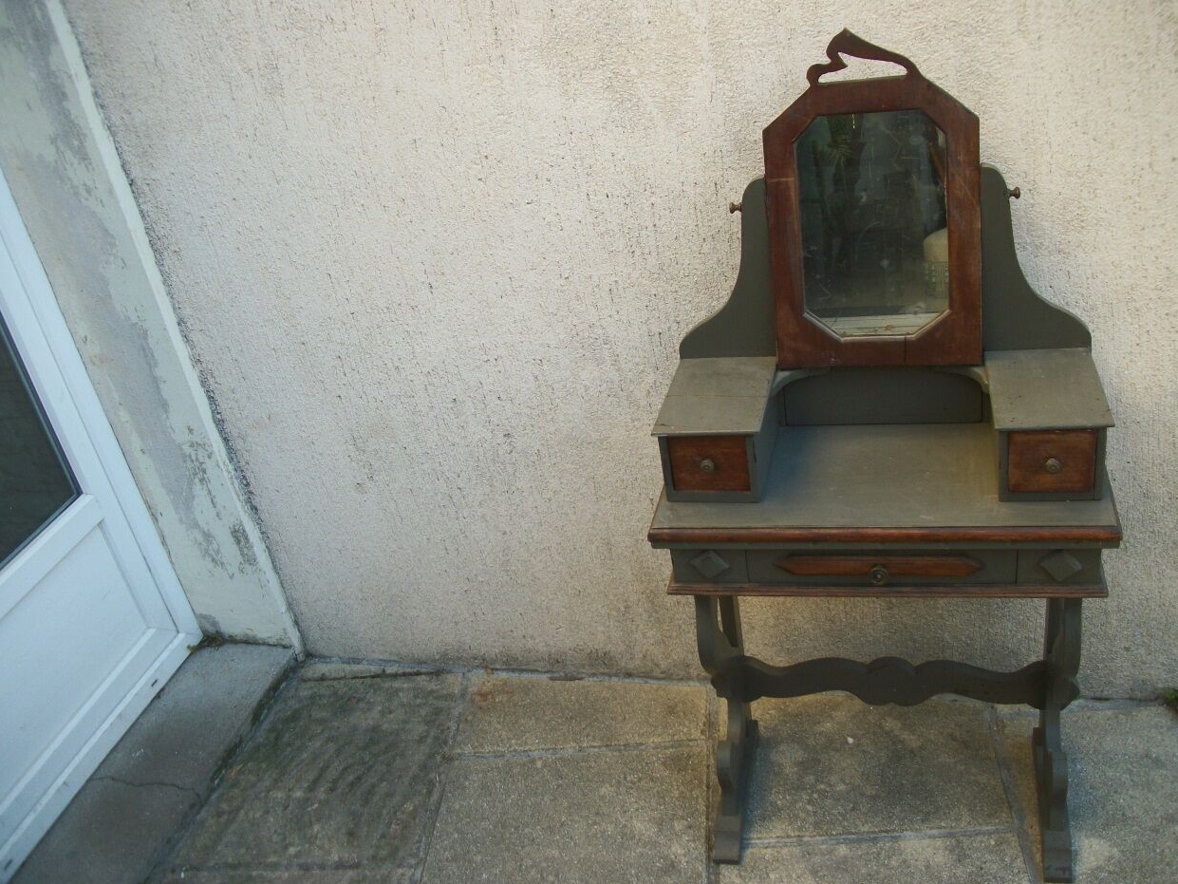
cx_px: 593
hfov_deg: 55.3
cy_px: 448
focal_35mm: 33
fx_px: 1123
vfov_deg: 43.0
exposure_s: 1/125
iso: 80
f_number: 2.9
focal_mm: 5.7
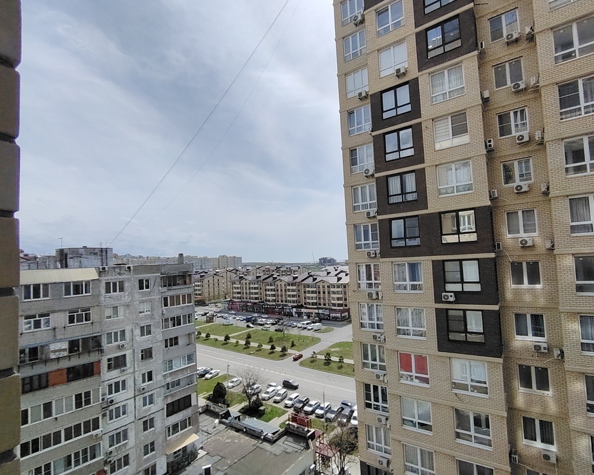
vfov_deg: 73.8
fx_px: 316
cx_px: 320
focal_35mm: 18
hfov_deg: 86.2
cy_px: 238
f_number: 2.2
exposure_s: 1/4705
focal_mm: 1.42
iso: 100
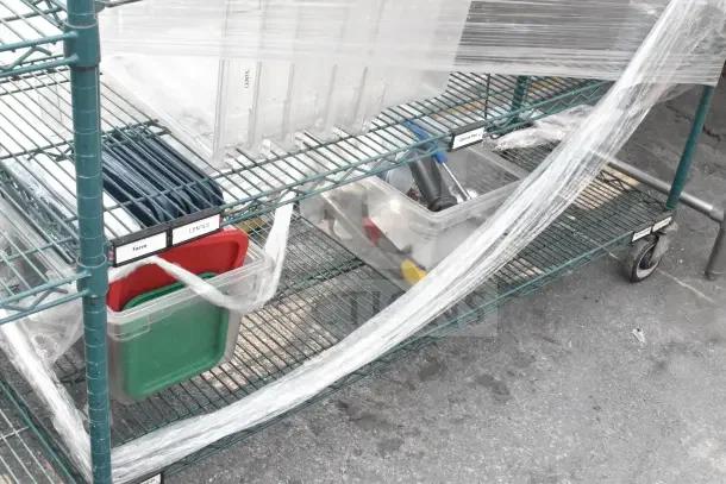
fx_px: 968
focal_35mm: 48
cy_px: 242
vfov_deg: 28.1
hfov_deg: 41.1
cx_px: 363
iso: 6400
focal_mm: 32
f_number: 16
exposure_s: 1/1000
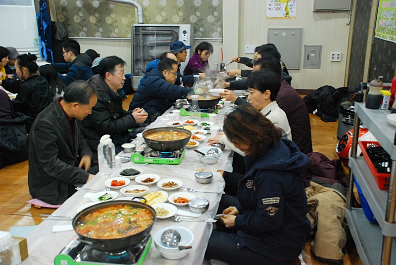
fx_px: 397
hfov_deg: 53.1
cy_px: 132
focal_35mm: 36
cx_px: 198
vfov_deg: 37.0
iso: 800
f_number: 4
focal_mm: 24
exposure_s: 1/30
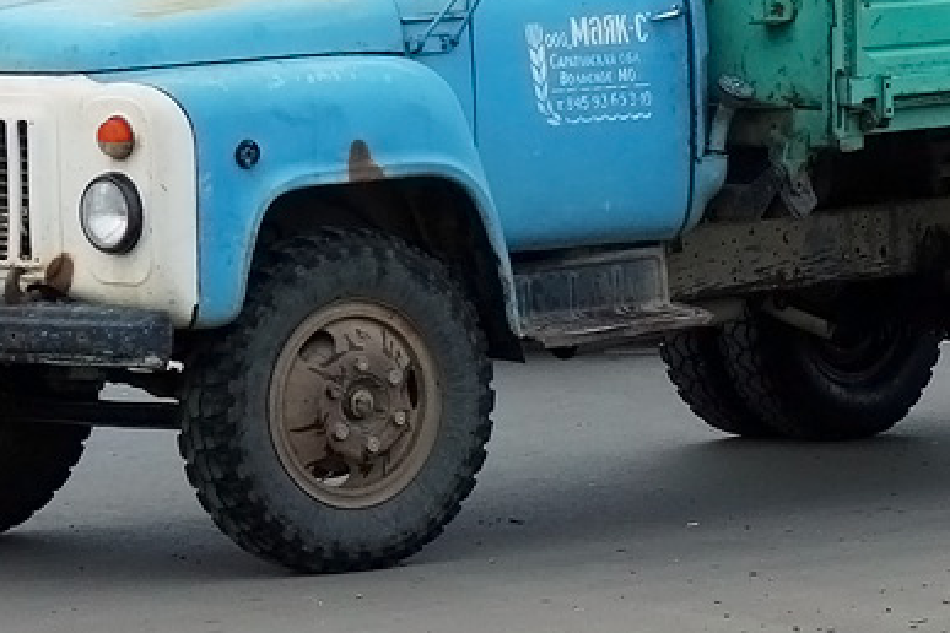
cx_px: 584
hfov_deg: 9.5
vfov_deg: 6.3
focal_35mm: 217
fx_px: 5726
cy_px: -135
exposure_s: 1/500
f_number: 4
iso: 160
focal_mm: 25.93
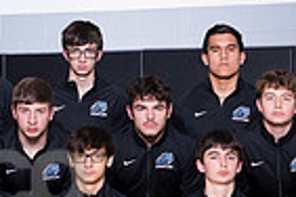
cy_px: 171
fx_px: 2187
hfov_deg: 7.7
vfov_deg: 5.2
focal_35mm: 266
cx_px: 7
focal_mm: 48
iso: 320
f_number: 7.1
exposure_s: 1/250
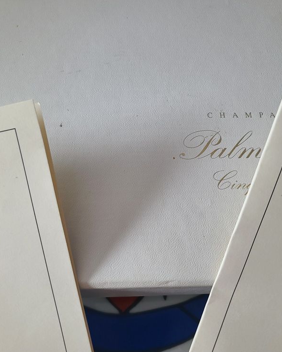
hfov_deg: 44.6
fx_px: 344
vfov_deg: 54.2
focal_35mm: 33
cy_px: 178
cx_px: 136
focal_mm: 7
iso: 100
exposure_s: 1/60
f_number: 1.8
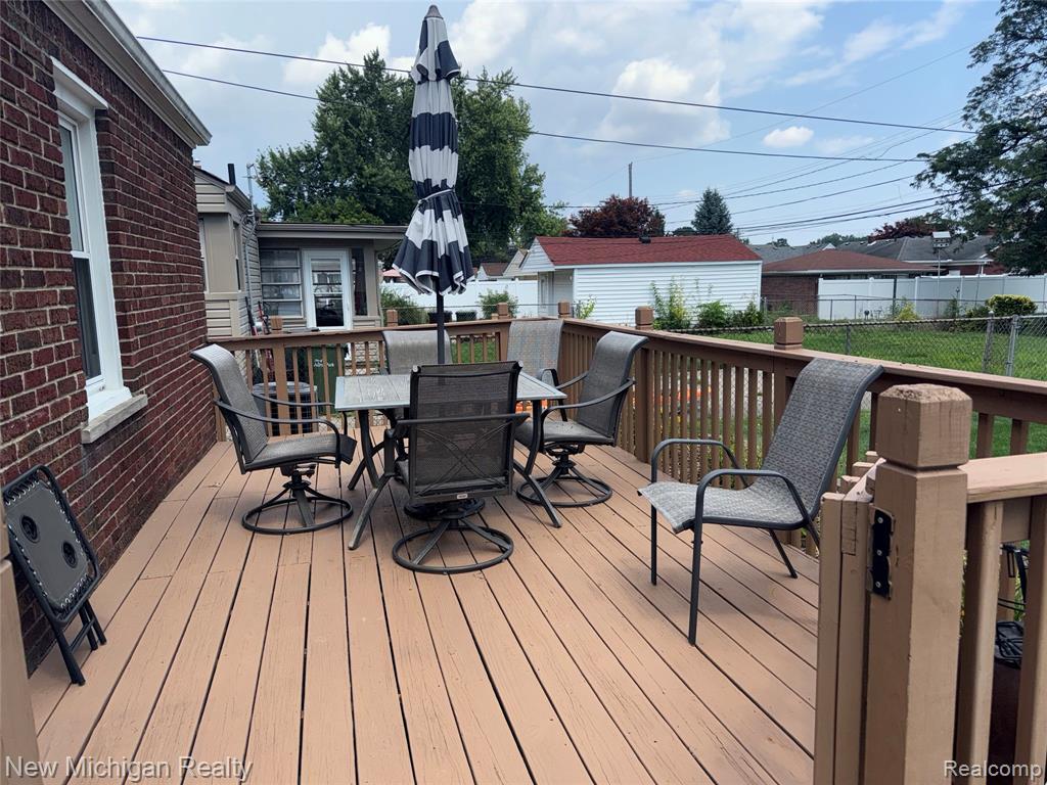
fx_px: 726
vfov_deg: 56.8
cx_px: 524
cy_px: 392
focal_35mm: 24
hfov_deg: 71.6
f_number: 1.78
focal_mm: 6.76
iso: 50
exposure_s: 1/2525
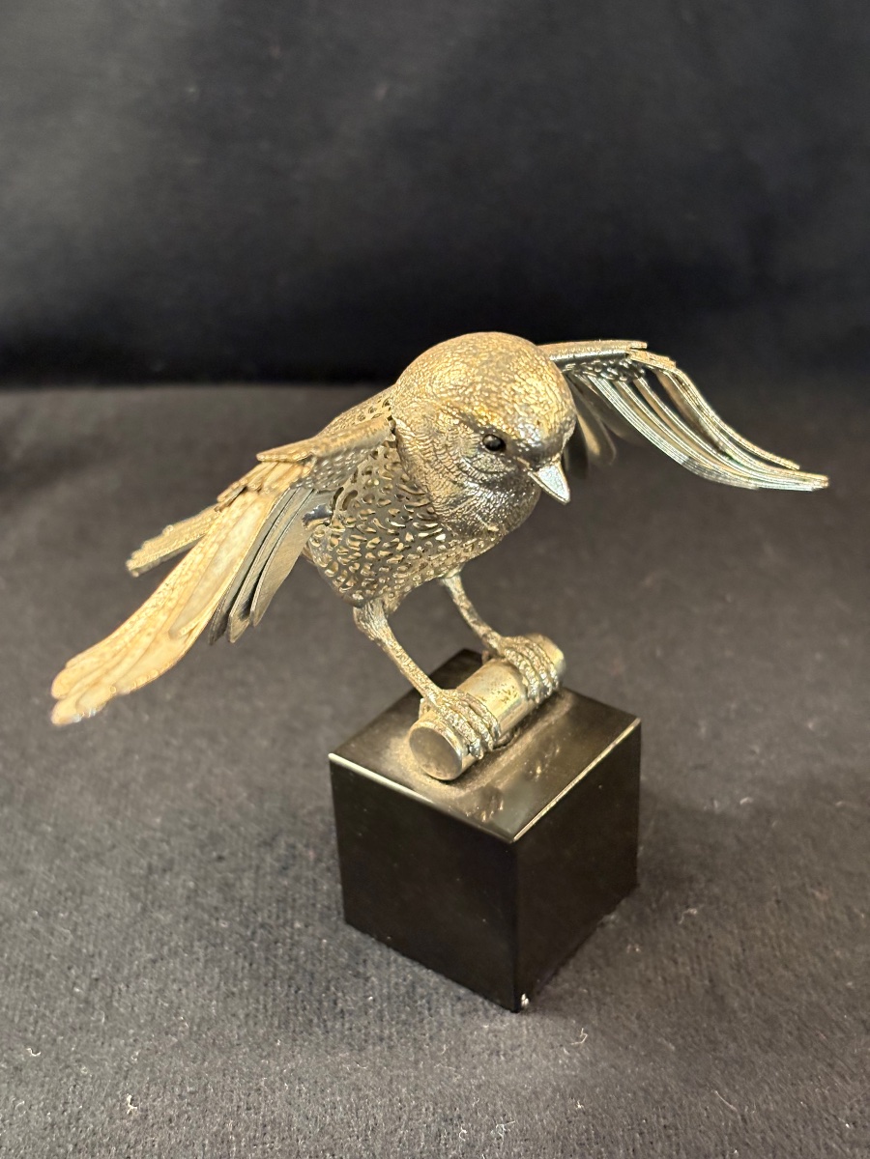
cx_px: 435
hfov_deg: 28.0
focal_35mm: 52
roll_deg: +2.3
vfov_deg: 36.8
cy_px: 580
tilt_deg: -34.3
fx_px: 1743
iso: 250
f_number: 1.6
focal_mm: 5.96
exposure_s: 1/25
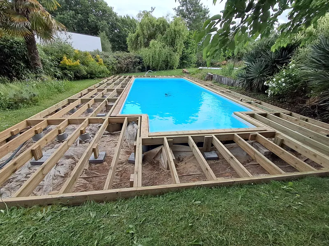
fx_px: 152
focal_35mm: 16
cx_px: 164
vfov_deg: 78.1
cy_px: 123
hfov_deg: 94.5
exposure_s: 1/812
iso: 40
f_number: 2.2
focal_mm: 1.64
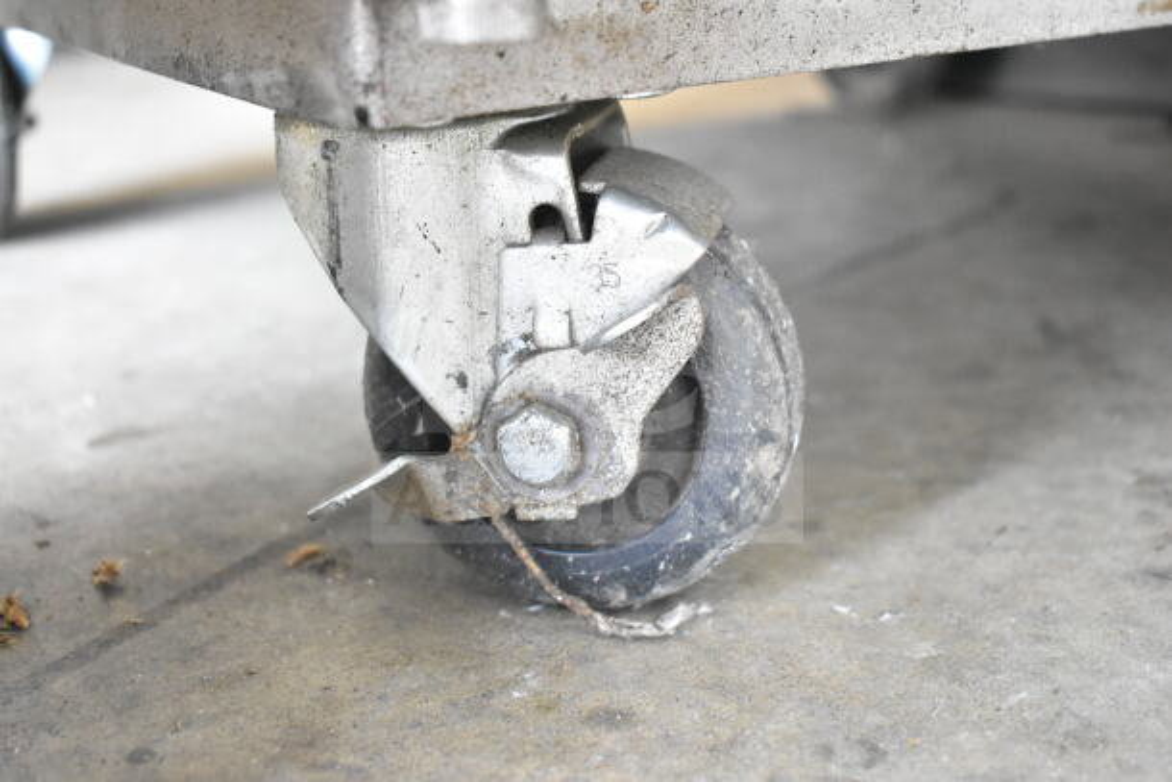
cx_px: 586
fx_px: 1758
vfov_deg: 25.1
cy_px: 391
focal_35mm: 54
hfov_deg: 36.9
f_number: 4.8
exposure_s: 1/60
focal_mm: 36
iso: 4500
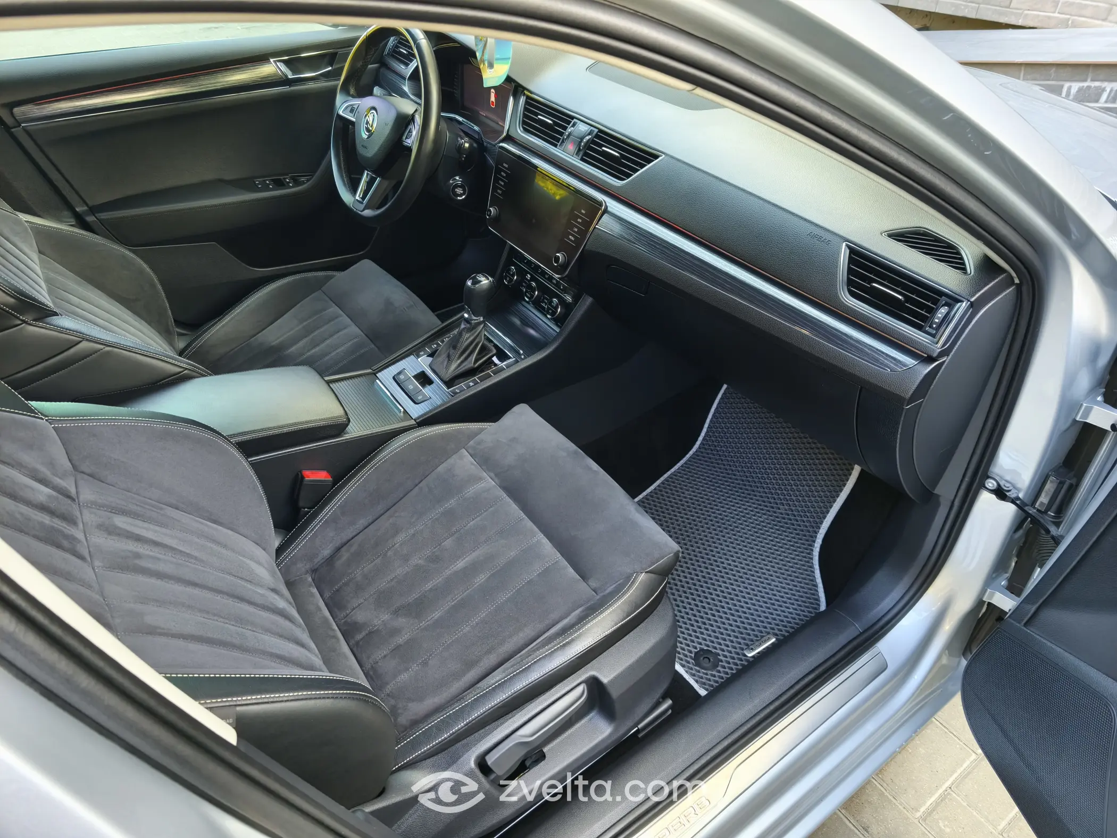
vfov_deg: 58.9
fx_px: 742
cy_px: 419
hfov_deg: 73.9
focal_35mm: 23
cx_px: 558
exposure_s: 1/50
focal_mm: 5.35
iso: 400
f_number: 1.7
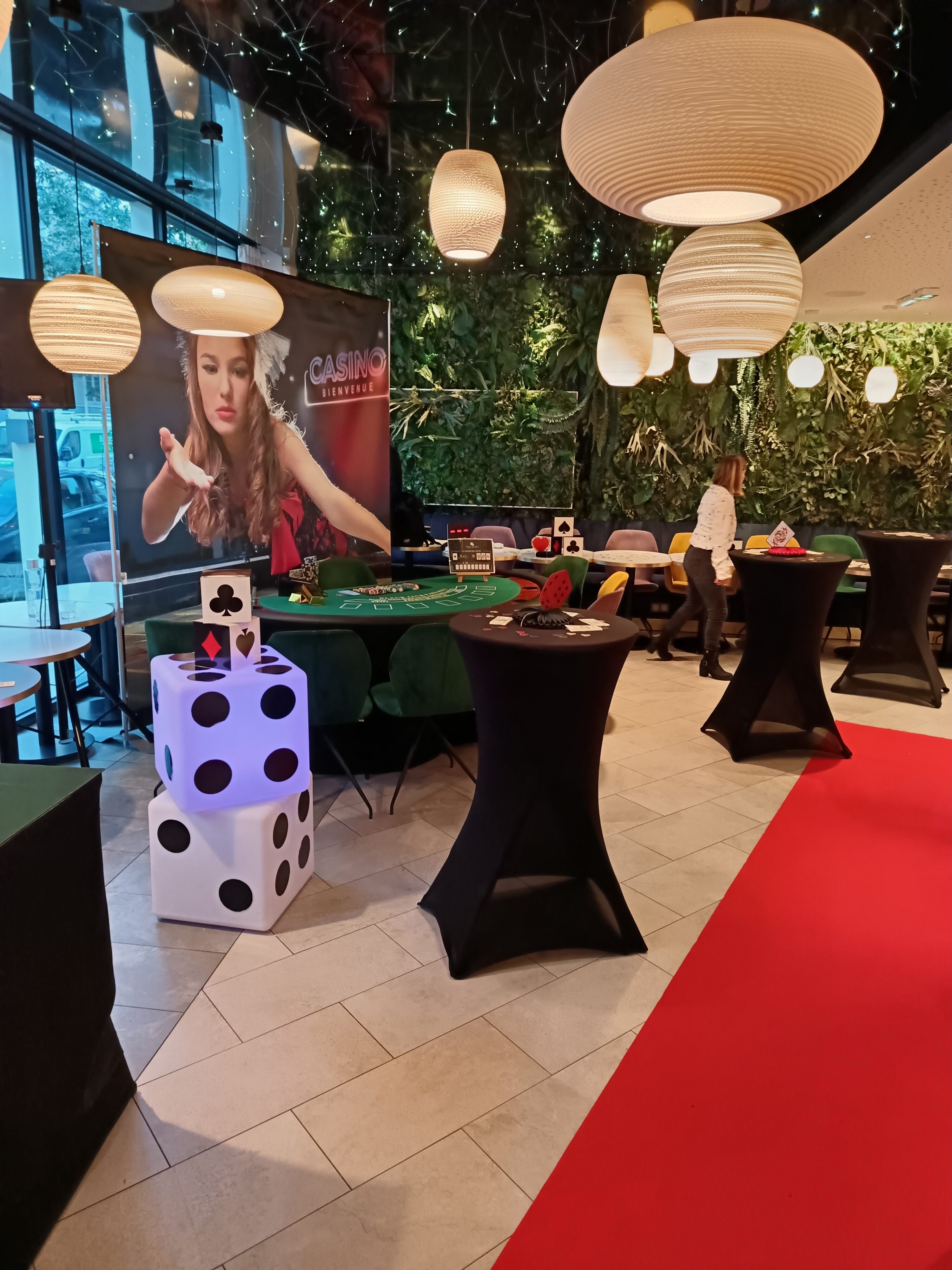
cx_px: 476
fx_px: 880
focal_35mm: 24
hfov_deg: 56.8
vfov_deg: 71.6
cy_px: 635
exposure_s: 1/33.3
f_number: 1.75
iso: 2699
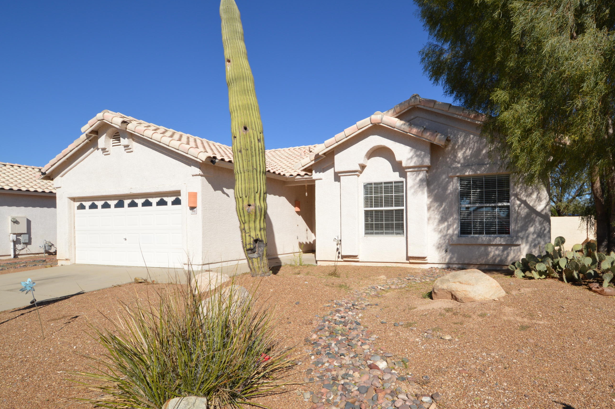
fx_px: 358
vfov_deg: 59.2
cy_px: 229
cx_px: 349
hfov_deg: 80.8
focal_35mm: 21
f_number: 11
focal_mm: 12
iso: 100
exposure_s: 1/200
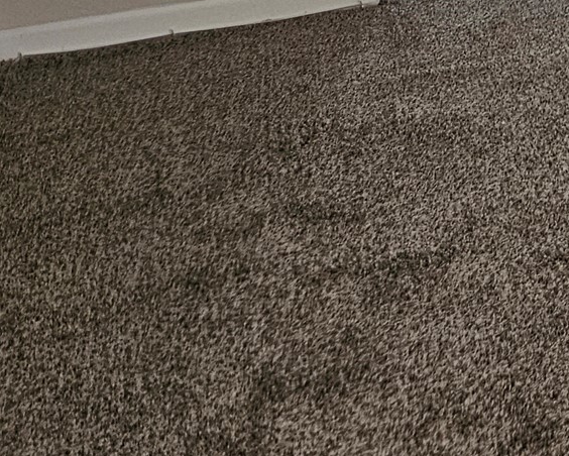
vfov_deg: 16.8
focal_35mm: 85
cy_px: -178
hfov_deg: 19.0
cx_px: 919
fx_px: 1432
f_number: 1.8
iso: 160
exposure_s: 1/120
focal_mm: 5
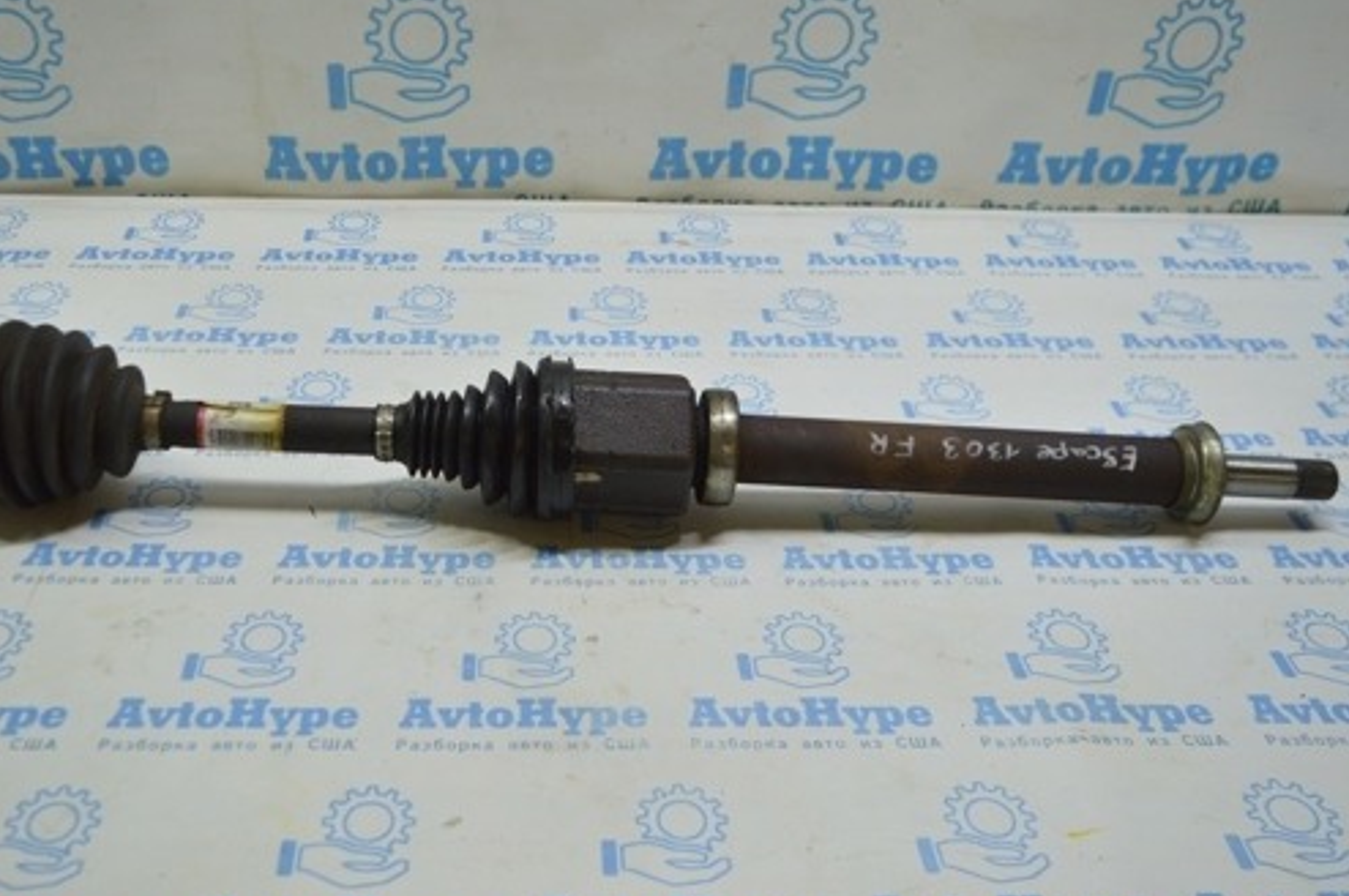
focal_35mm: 35
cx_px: 522
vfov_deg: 37.7
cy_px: 378
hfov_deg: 54.0
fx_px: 1310
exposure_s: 1/100
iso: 400
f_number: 3.5
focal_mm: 18
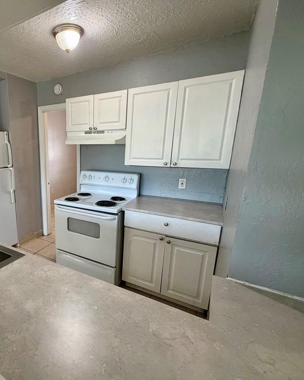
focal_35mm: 19
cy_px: 196
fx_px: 214
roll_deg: +0.9
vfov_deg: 83.3
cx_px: 69
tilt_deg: -13.1
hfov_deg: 65.6
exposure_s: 1/67
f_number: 2.2
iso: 320
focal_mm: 2.22
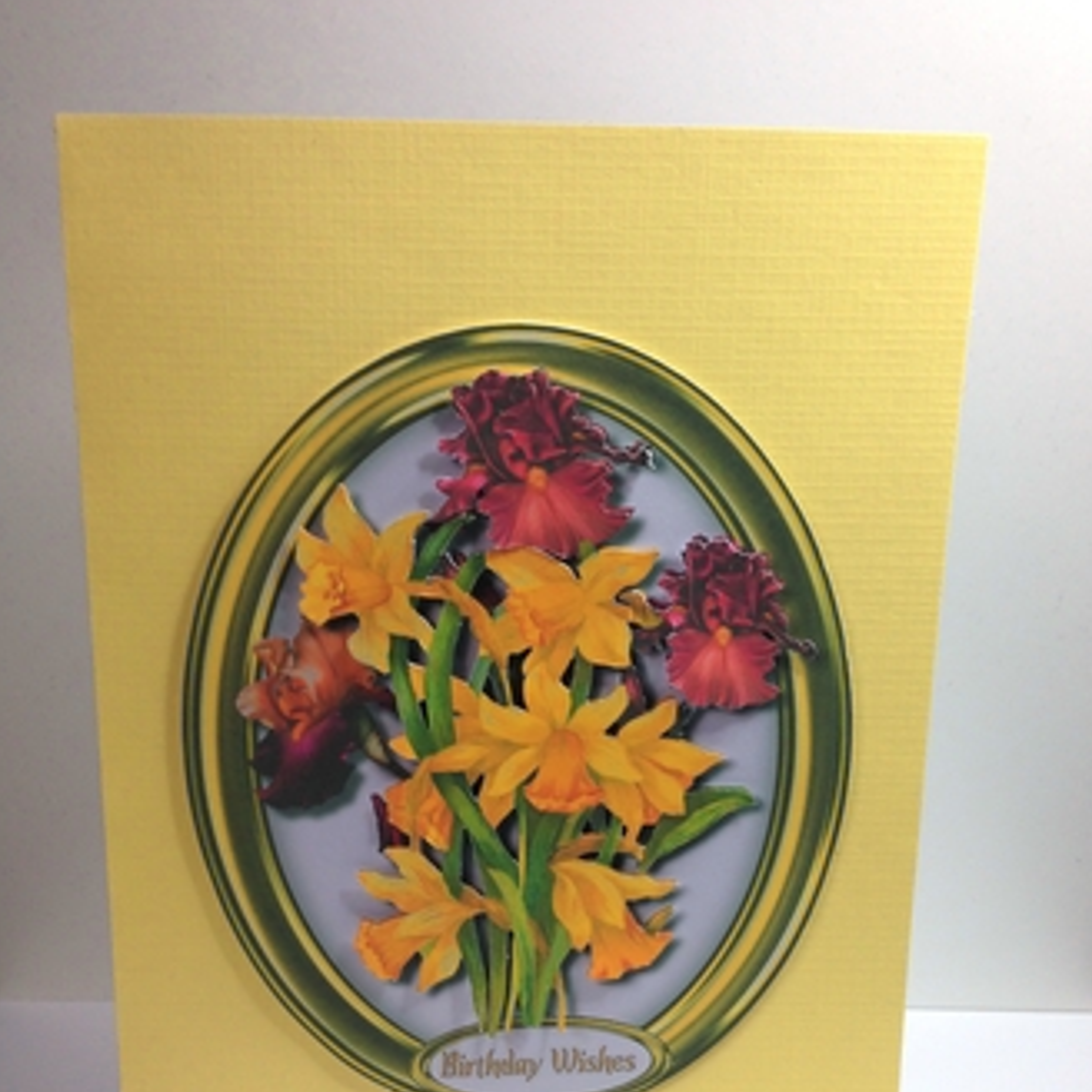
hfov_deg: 41.9
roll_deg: -2.0
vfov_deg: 41.4
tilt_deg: -12.6
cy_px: 722
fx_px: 1428
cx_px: 548
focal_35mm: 40
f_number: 2.4
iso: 50
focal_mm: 4.12
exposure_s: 1/30
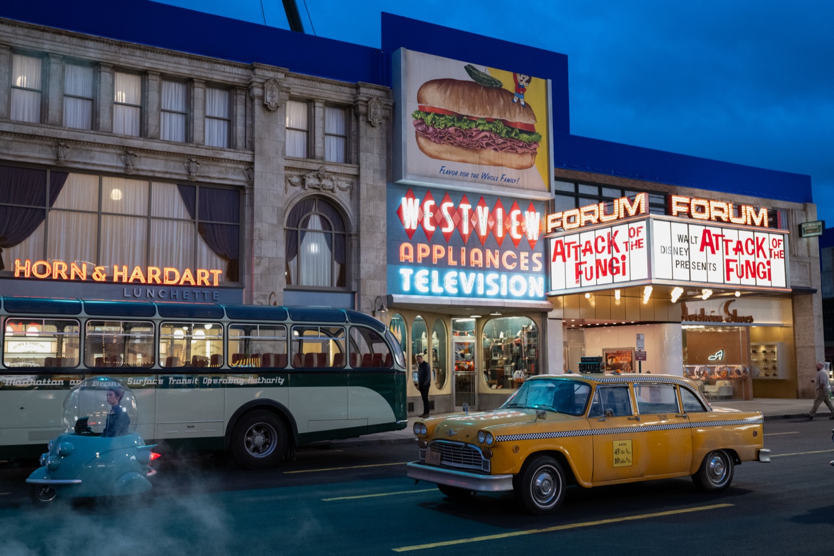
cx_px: 417
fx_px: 834
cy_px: 278
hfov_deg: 53.1
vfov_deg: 36.9
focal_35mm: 36
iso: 2500
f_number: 4.5
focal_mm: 36
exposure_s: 1/160
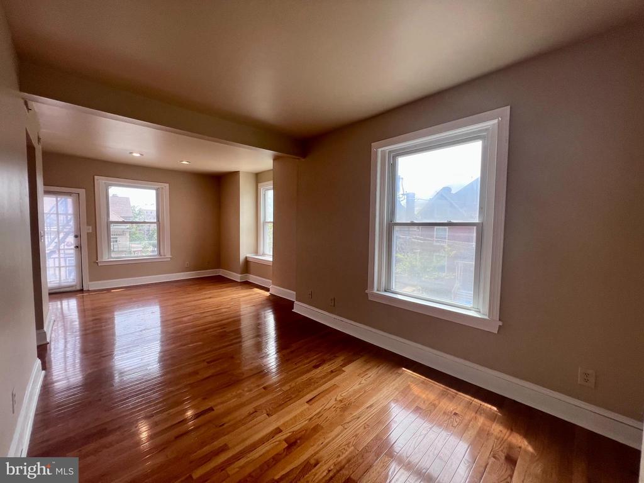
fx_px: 242
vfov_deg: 89.9
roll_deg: -1.0
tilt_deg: -3.9
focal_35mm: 13
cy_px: 242
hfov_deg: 106.2
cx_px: 322
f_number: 1.8
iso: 40
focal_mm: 1.57
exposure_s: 1/120
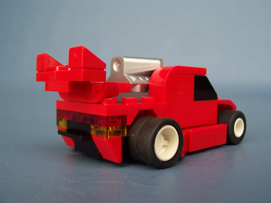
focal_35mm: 37
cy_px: 102
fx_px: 290
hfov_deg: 50.1
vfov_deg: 38.7
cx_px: 136
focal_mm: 5.6
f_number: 2.8
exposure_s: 1/125
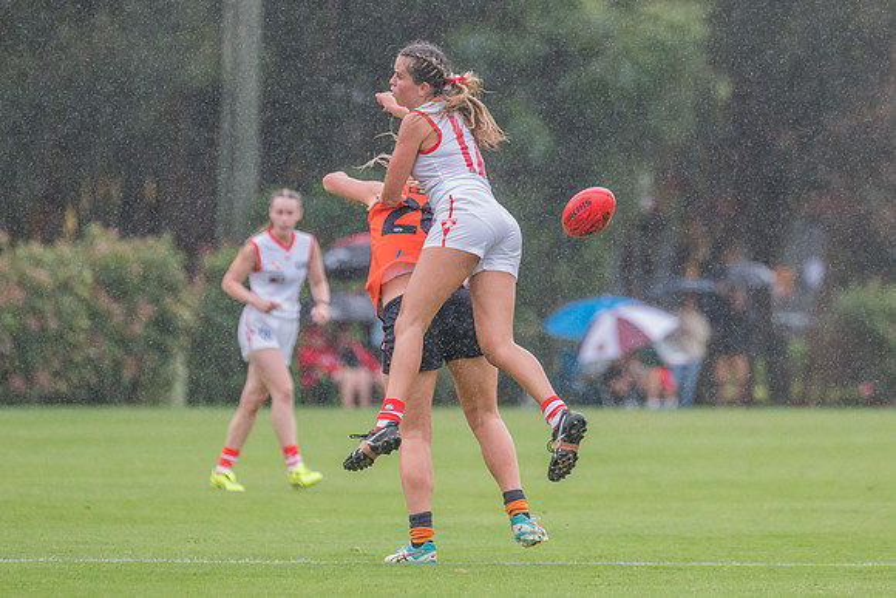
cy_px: 165
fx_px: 10542
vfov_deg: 3.2
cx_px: 445
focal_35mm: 423
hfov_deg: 4.9
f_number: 4.5
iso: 800
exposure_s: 1/2000
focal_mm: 270
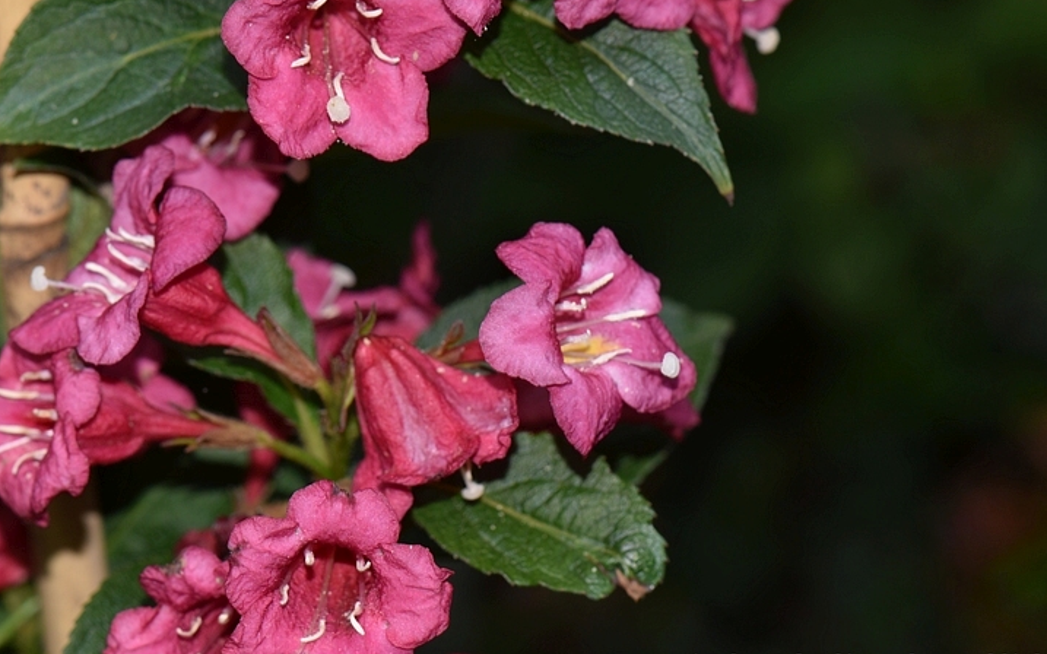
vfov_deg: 10.0
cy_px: 320
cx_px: 523
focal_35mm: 131
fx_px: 3724
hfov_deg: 16.0
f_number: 8
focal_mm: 85
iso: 100
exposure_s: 1/60
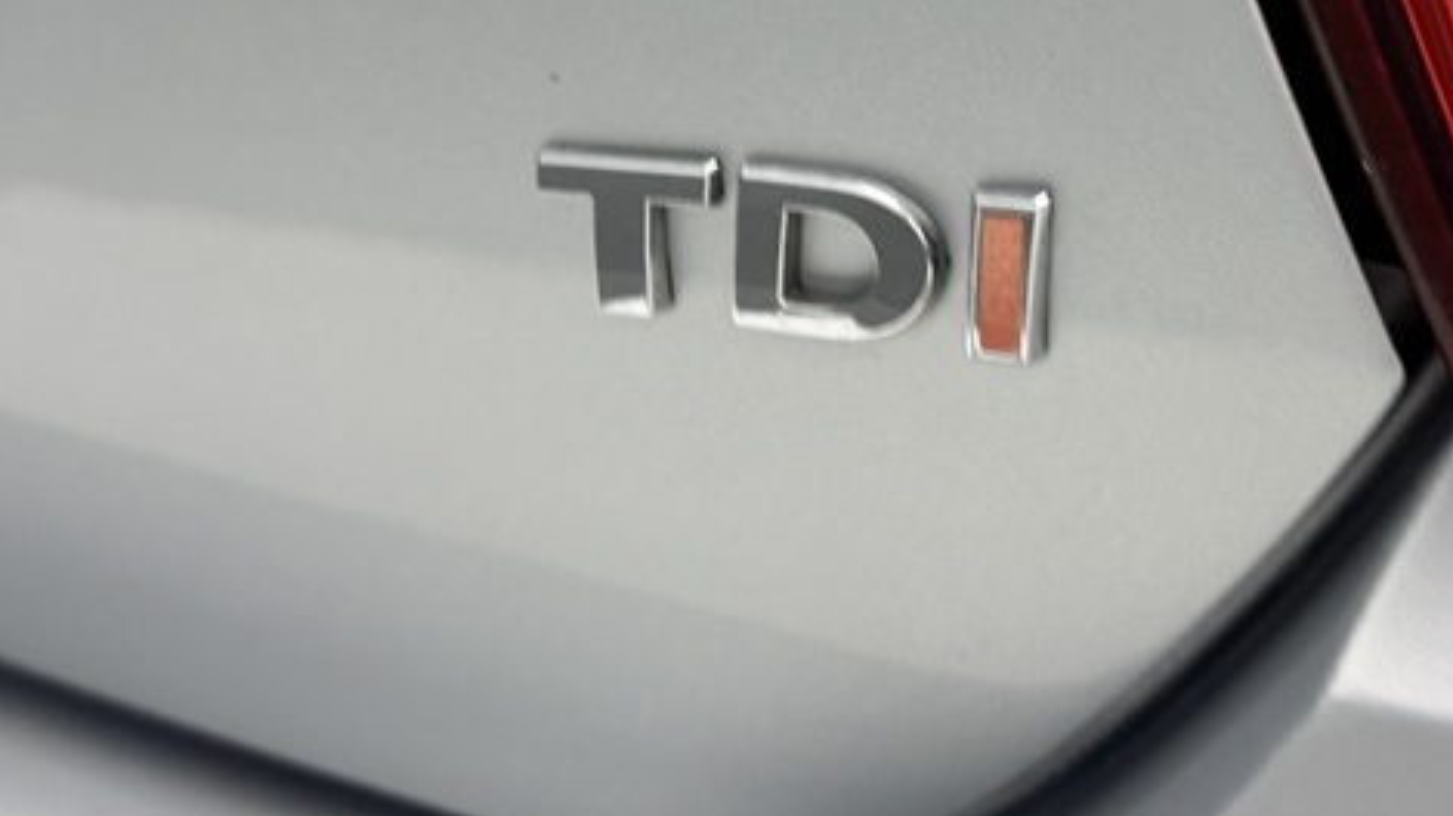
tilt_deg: -20.3
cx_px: 838
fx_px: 2195
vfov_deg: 20.7
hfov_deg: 36.5
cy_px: 96
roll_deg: +2.7
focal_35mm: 57
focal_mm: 6.76
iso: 250
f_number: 1.78
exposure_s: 1/50
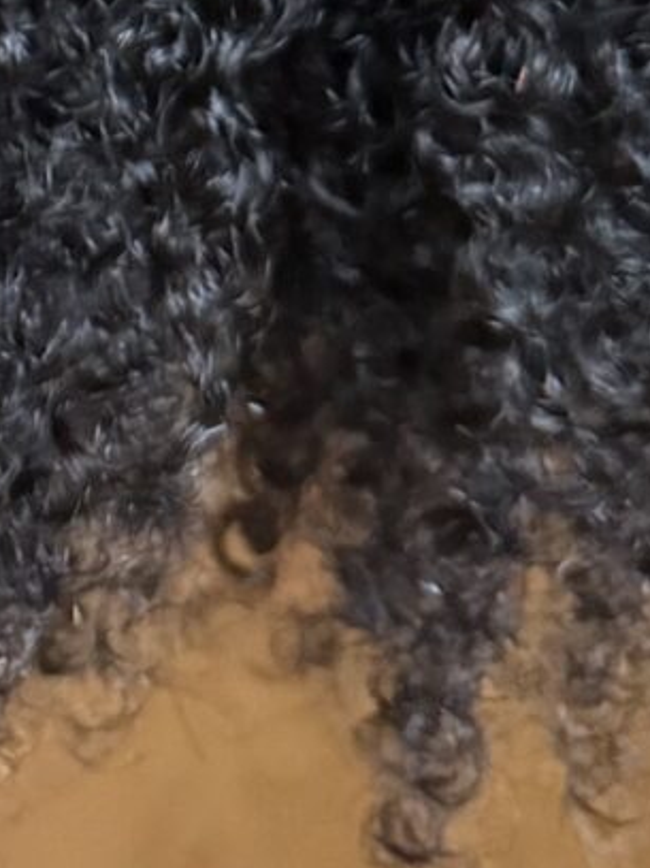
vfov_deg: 10.9
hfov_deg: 9.7
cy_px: -1282
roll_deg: -1.2
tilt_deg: -27.3
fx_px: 3783
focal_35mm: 151
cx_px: -156
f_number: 1.78
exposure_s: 1/30
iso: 1250
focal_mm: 6.76
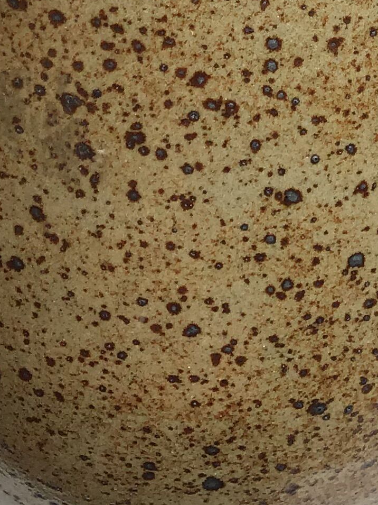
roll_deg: -3.2
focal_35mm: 106
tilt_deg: -38.0
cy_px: -92
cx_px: 228
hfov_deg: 14.0
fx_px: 1544
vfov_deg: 17.7
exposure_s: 1/608
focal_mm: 3.3
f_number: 2.4
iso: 25
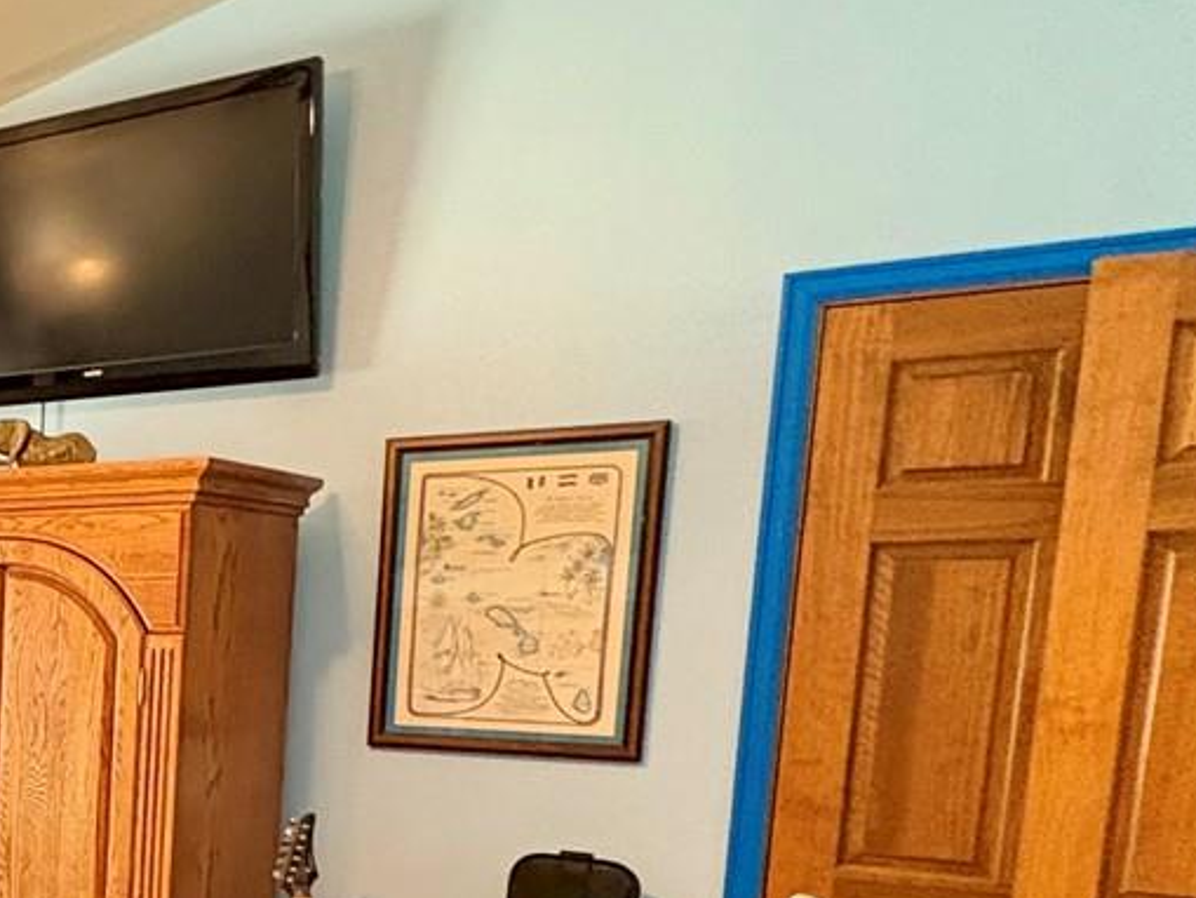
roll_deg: +0.4
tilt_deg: -7.3
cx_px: -348
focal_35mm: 44
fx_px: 1521
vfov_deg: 31.4
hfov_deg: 32.6
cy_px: 799
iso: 800
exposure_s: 1/60
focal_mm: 2.22
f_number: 2.2
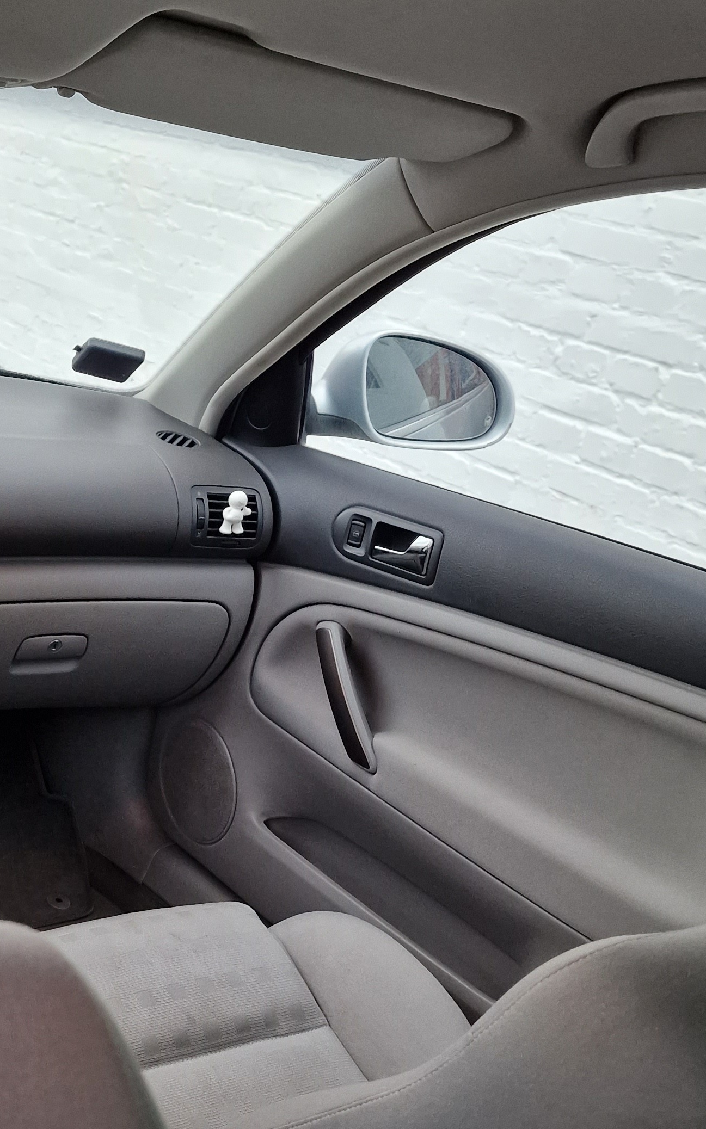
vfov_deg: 42.6
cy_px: 633
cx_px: 27
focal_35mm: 47
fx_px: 1447
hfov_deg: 26.2
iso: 320
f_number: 1.8
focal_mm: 6.4
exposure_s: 1/100
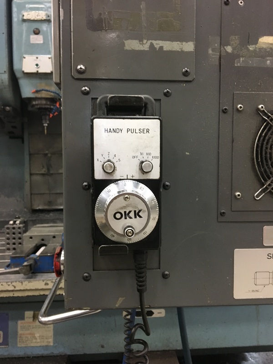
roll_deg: +1.6
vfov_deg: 61.7
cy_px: 182
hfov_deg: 48.2
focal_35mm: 29
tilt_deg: -2.3
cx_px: 136
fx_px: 305
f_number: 2.2
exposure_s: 1/30
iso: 160
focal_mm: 4.15
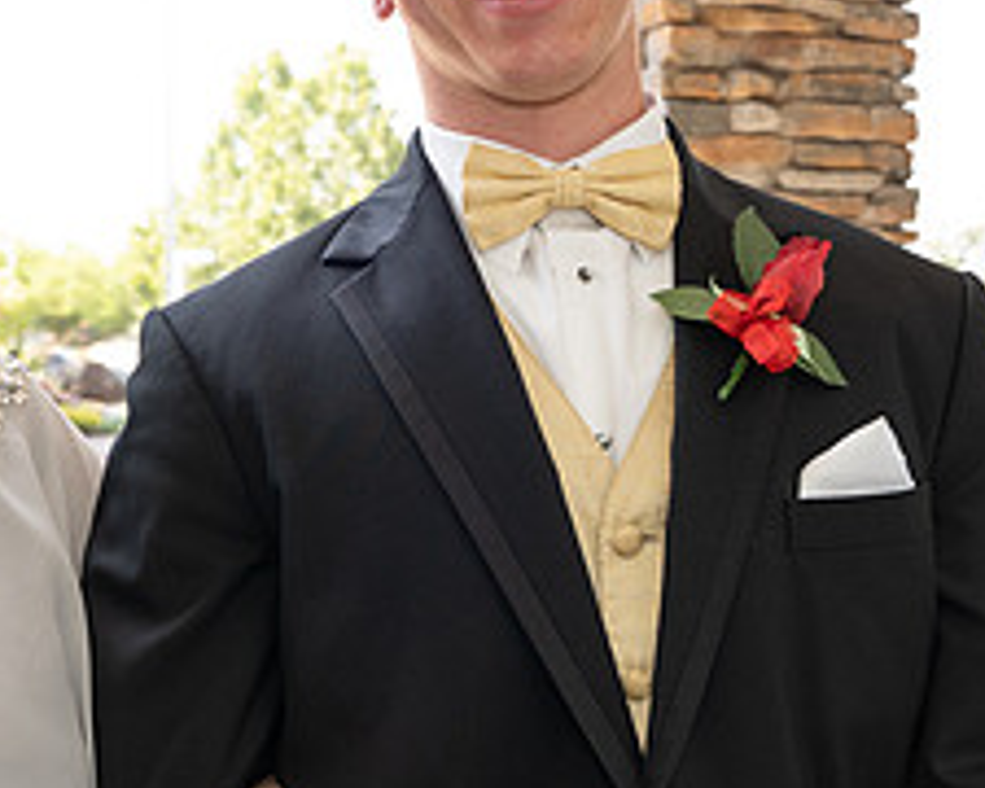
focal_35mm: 63
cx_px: 355
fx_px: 1837
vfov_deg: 24.1
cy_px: 291
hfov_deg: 29.9
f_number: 5
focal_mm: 26
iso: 400
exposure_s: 1/160
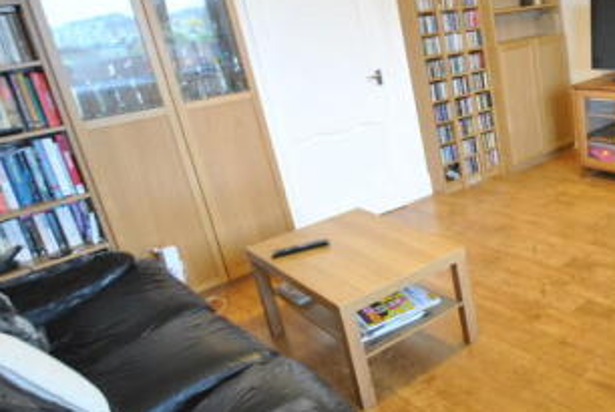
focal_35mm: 32
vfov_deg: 40.9
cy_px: 154
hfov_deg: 49.9
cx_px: 588
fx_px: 547
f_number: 4
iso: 400
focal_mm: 10
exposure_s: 1/6
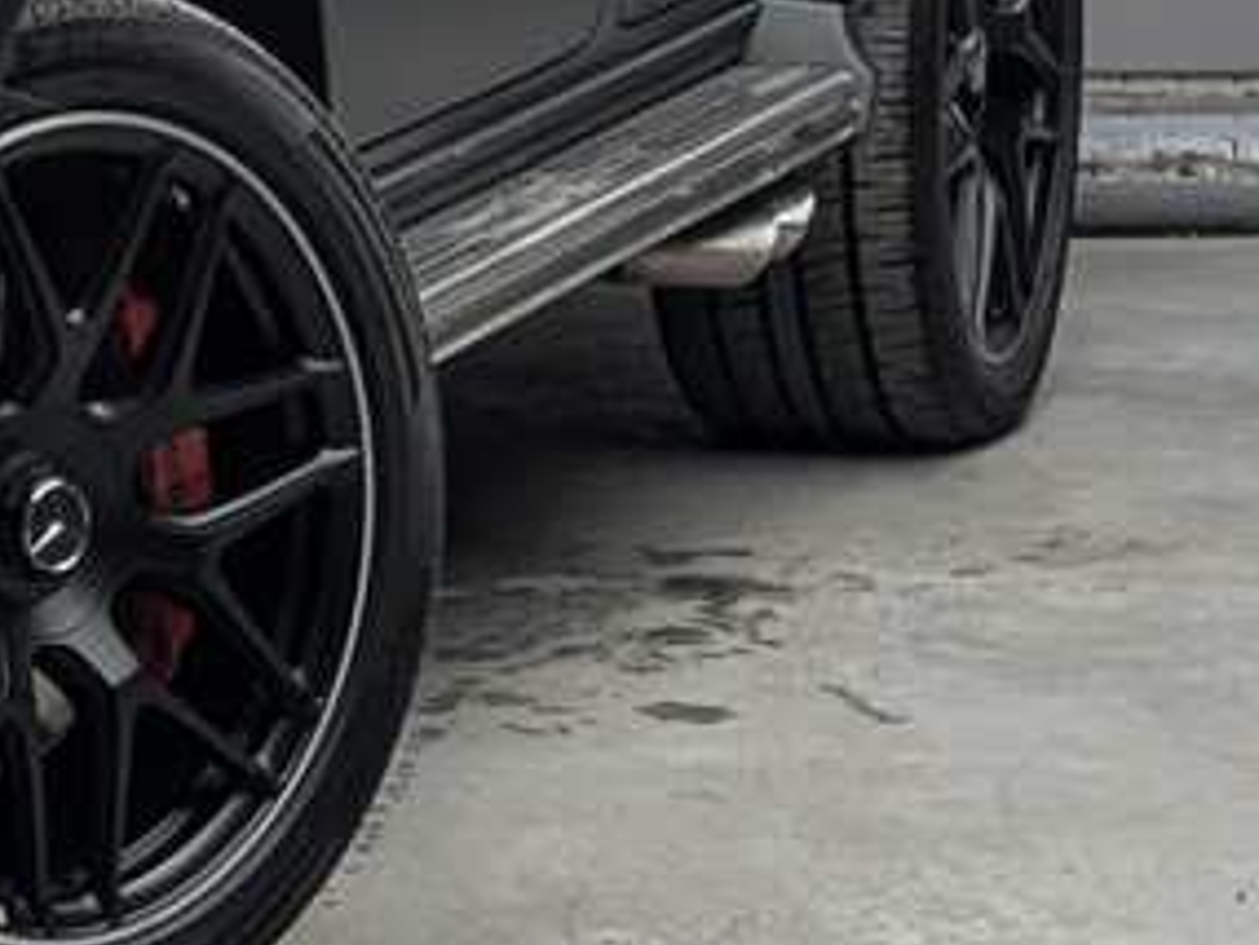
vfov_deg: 6.1
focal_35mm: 241
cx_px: -623
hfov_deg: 8.0
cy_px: -331
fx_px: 8769
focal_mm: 6.9
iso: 37
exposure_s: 1/300
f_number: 1.68
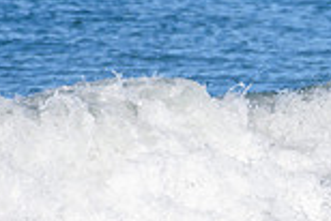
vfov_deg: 0.5
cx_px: 606
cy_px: 181
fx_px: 25980
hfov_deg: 0.7
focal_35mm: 2823
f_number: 5.6
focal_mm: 500
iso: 400
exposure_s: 1/2000
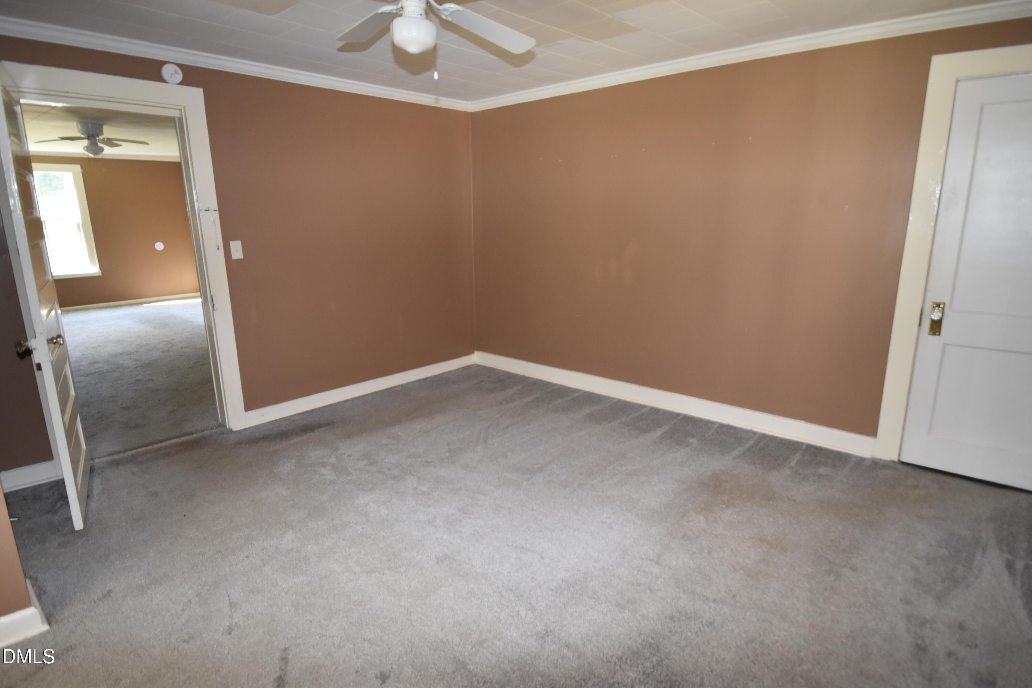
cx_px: 516
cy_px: 344
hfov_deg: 85.4
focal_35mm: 20
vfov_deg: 63.2
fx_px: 559
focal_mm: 13
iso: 800
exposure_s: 1/60
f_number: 4
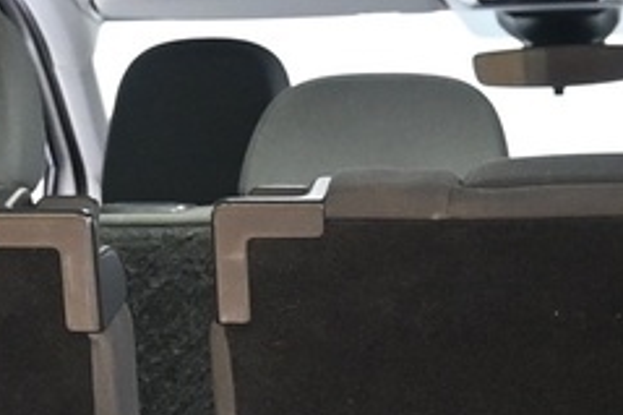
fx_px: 2819
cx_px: 76
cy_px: 647
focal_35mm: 163
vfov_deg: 8.2
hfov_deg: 12.5
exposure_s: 1/25
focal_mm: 16
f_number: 3.5
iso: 1400
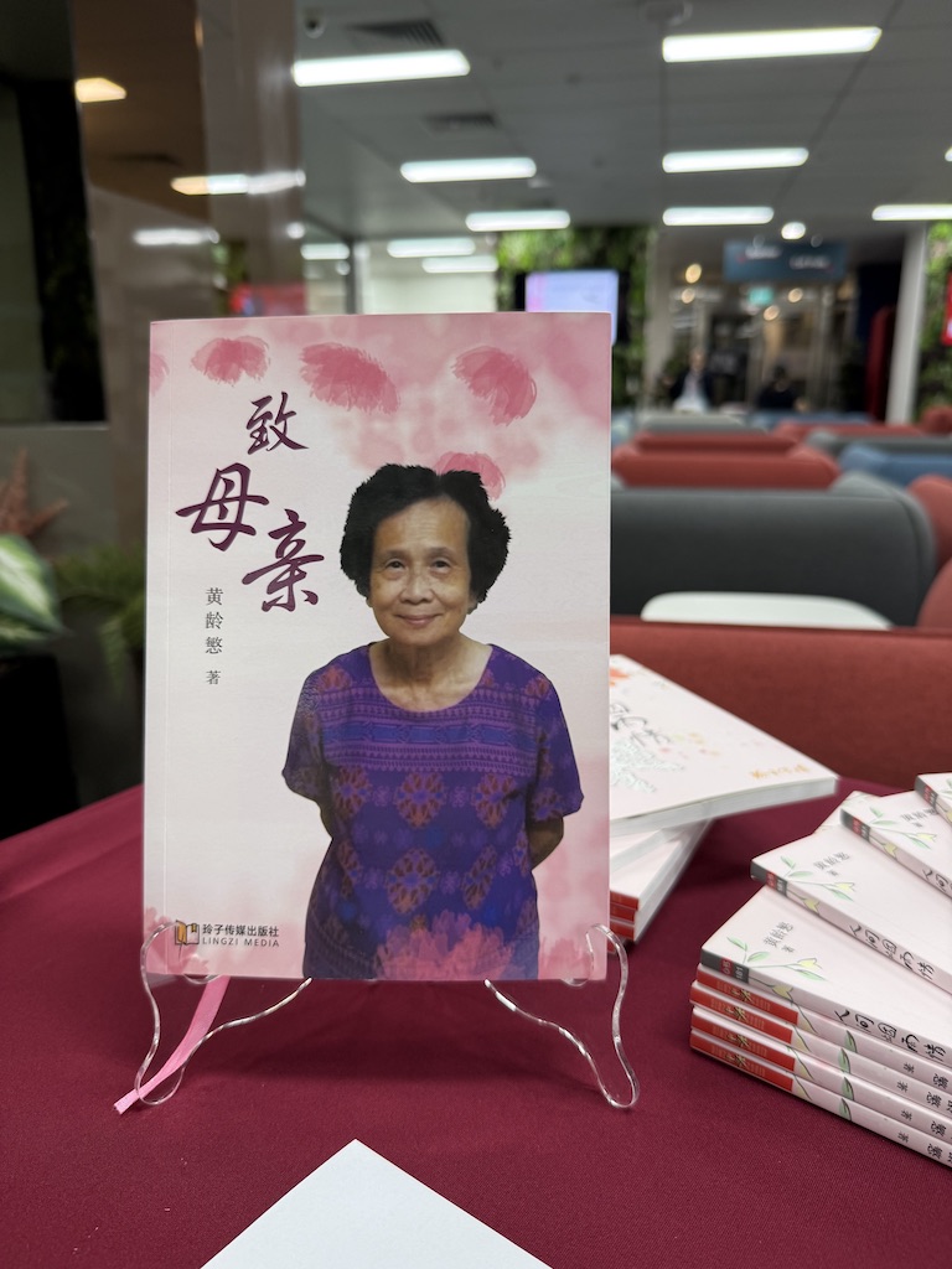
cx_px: 476
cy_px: 634
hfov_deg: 56.8
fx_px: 880
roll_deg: +0.2
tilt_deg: -14.9
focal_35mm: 24
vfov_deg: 71.6
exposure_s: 1/100
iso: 125
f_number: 1.78
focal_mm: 6.76
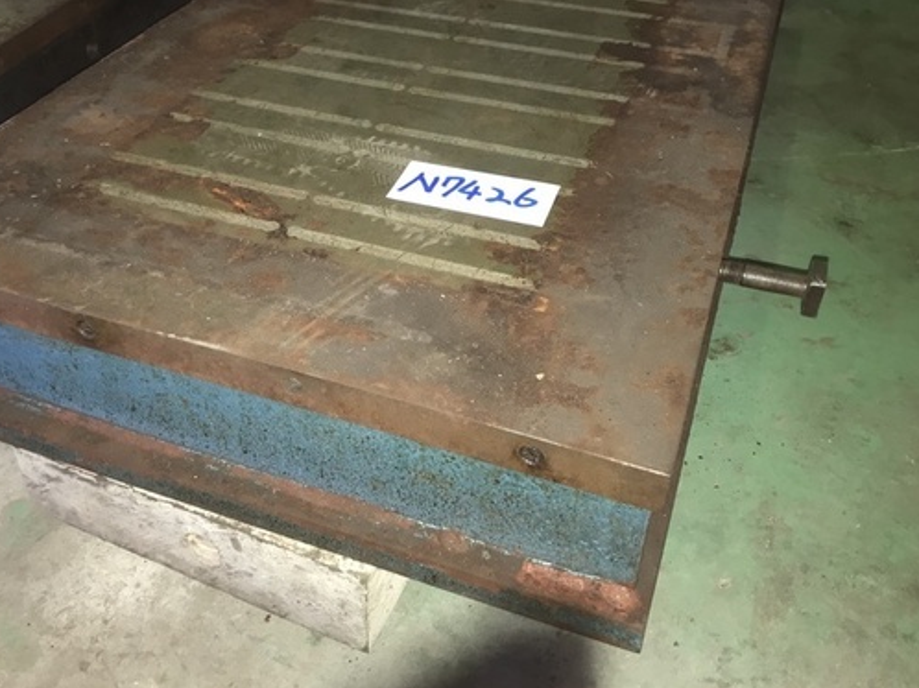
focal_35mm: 36
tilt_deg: -36.4
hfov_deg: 51.2
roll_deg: -0.7
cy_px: 280
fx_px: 955
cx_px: 389
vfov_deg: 39.5
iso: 50
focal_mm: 3.99
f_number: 1.8
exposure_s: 1/17
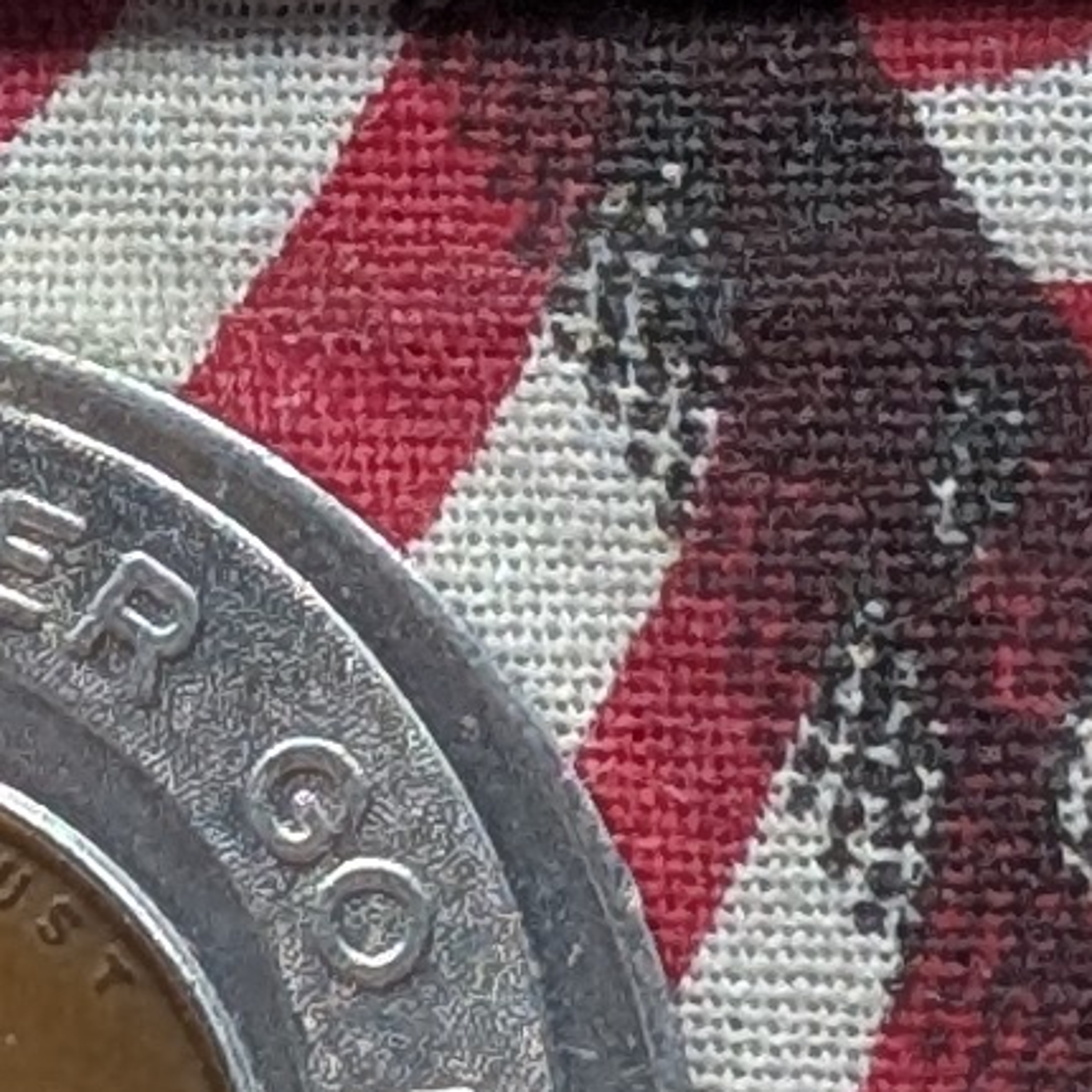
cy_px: -356
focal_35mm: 412
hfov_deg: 4.2
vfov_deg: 4.2
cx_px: -3
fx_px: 14704
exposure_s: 1/58
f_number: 1.68
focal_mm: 6.9
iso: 54
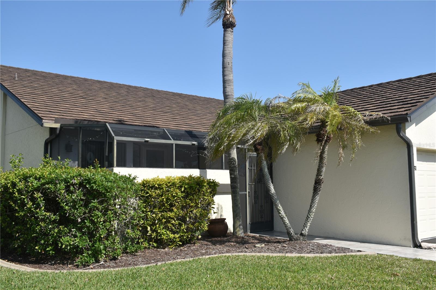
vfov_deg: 36.9
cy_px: 145
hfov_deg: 53.1
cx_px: 218
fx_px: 436
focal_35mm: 36
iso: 200
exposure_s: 1/500
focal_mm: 24
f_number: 9
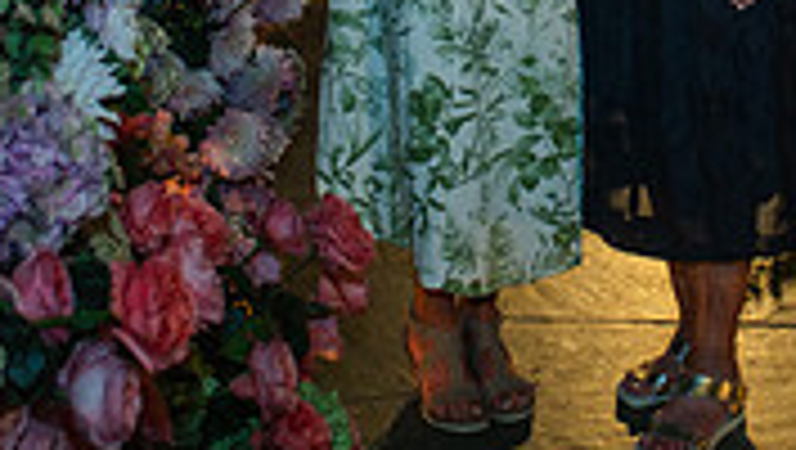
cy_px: -310
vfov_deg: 11.8
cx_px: 598
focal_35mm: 96
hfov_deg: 22.0
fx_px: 2028
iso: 800
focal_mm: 28
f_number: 2.8
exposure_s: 1/100
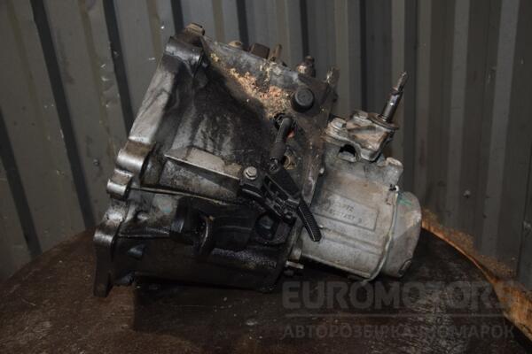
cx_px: 266
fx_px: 465
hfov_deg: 59.5
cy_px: 177
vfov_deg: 41.7
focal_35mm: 32
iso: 800
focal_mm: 21
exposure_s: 1/60
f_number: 5
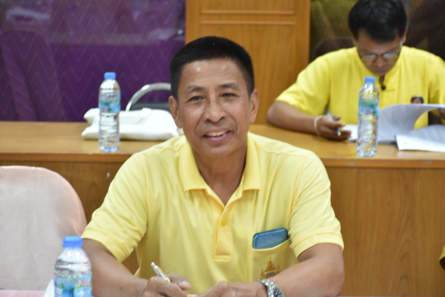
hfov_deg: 18.2
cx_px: 222
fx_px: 1391
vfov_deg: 12.2
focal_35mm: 112
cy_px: 148
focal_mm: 75
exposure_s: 1/25
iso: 800
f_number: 5
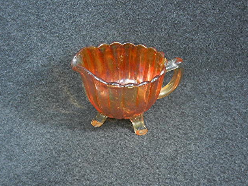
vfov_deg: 24.4
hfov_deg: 32.2
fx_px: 430
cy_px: 94
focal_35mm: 60
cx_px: 123
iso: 800
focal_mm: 10.6
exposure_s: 1/30
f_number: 4
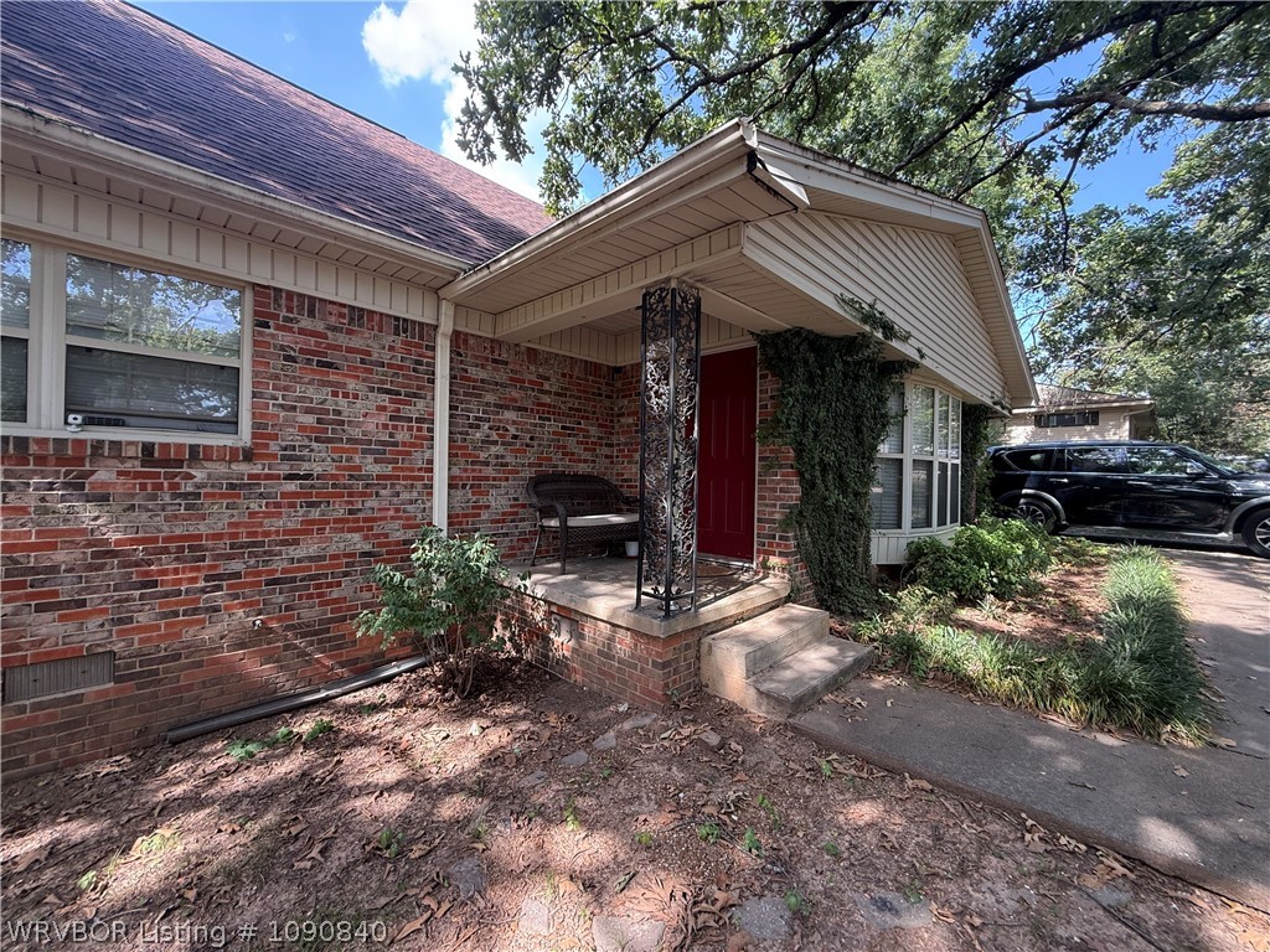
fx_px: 514
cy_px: 476
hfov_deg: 102.1
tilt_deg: -0.1
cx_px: 635
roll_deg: -1.4
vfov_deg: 85.7
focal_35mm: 14
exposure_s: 1/99
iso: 80
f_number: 2.2
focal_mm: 2.22
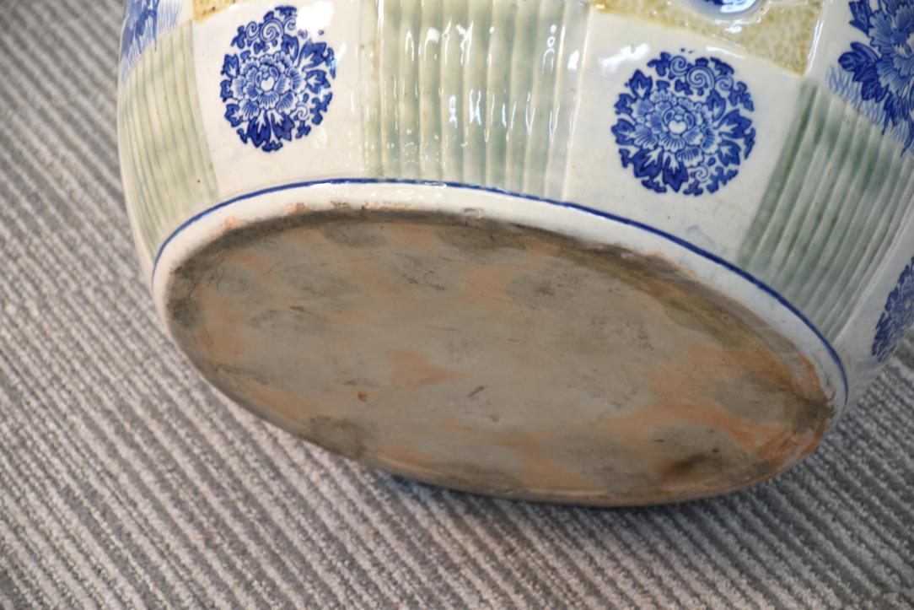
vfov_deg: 8.7
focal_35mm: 158
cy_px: 305
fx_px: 3999
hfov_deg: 13.0
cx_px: 457
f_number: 5.6
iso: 400
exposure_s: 1/15
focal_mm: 105
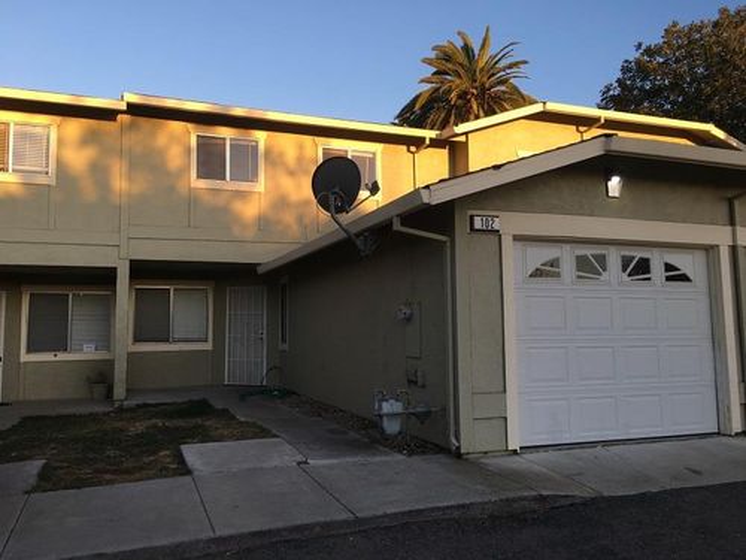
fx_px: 625
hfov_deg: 61.7
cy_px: 280
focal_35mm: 29
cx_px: 373
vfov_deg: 48.2
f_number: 2.2
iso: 25
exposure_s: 1/209
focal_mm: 4.15
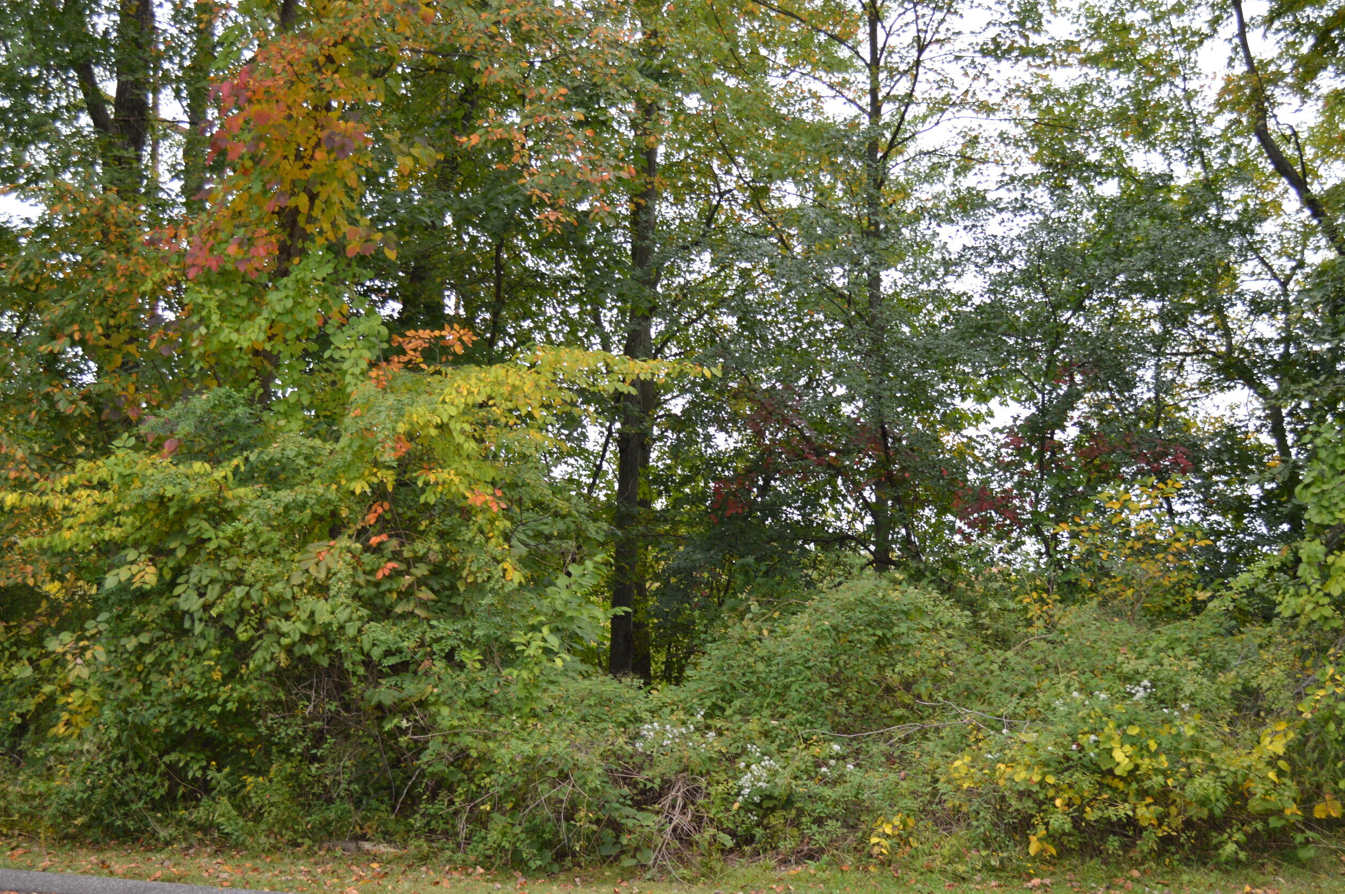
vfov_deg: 28.0
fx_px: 1792
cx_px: 679
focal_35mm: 48
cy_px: 466
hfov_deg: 41.1
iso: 180
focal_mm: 26
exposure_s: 1/125
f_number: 4.2
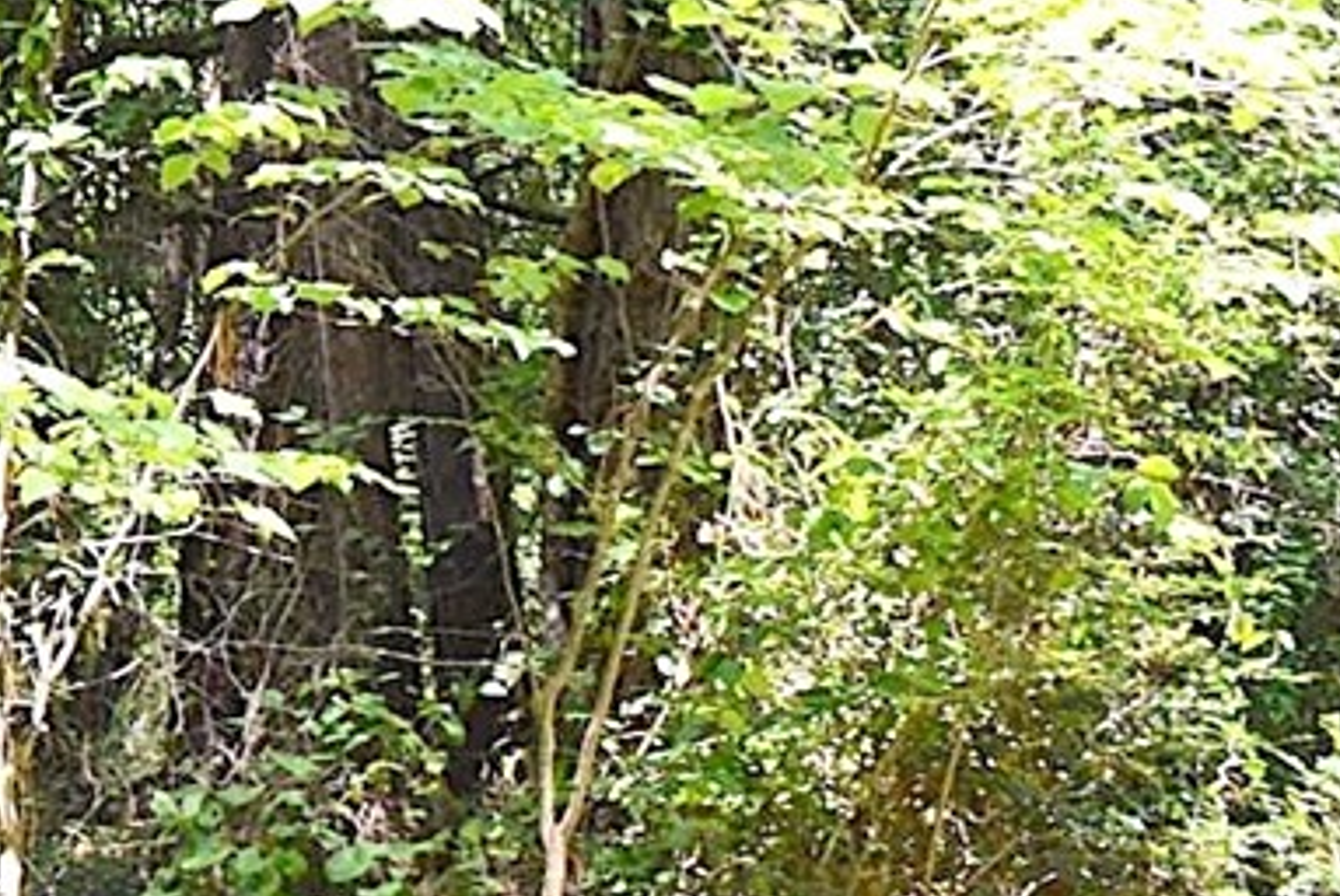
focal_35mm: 187
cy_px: -23
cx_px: -2087
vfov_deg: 7.3
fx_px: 6966
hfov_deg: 9.5
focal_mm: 22
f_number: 6.3
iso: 400
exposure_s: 1/160
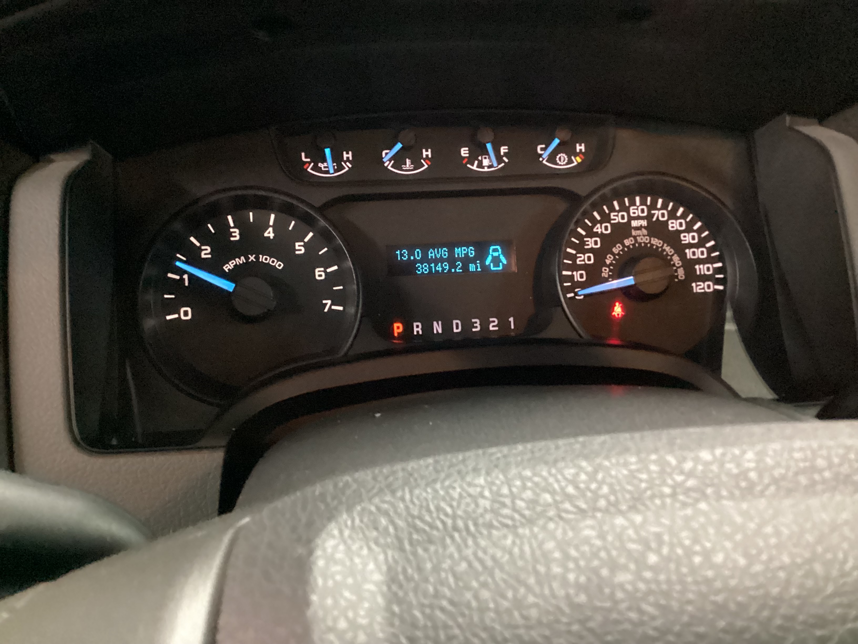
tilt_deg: -23.1
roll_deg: +0.3
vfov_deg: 45.4
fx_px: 768
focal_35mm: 31
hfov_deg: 58.4
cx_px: 429
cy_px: 322
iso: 800
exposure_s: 1/17
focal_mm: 3.3
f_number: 2.4
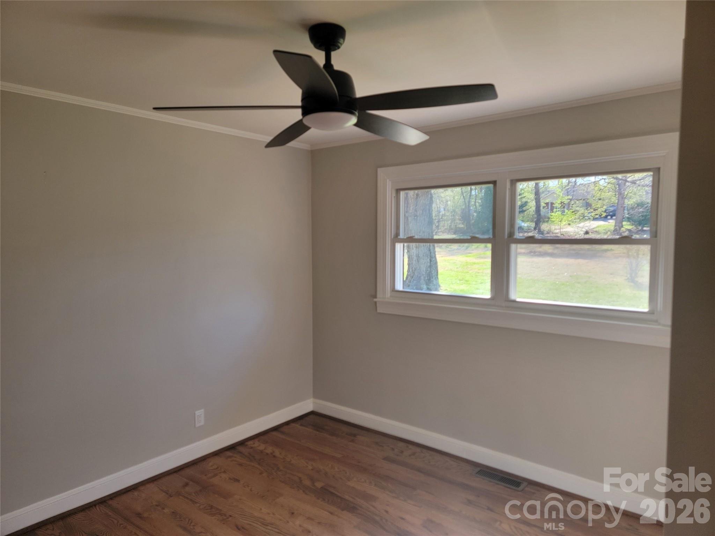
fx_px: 496
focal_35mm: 24
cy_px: 268
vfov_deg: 56.8
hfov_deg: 71.6
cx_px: 358
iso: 64
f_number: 1.8
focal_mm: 6.7
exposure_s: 1/120
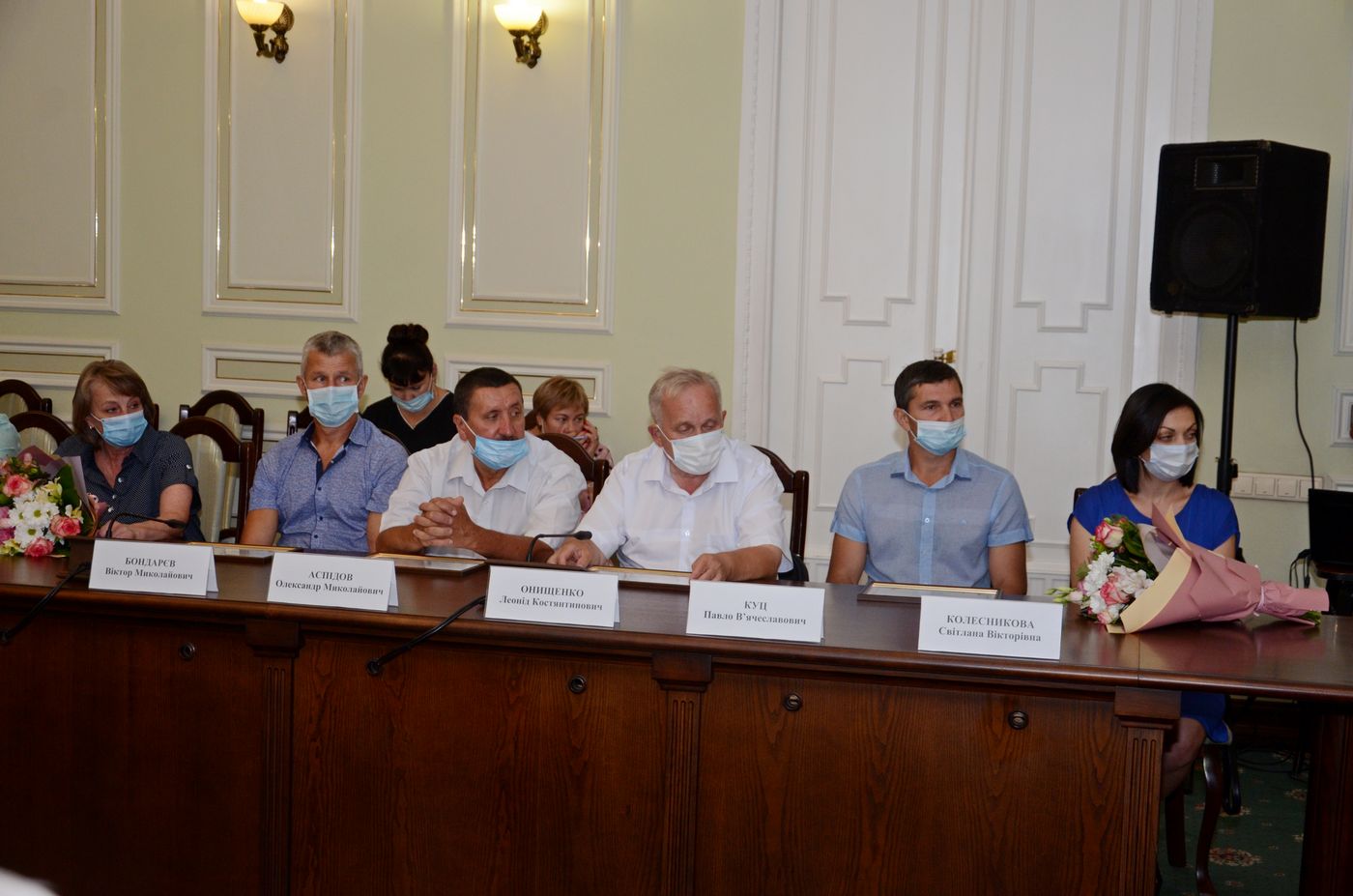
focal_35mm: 51
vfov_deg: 26.4
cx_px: 676
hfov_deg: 39.0
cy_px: 448
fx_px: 1913
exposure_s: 1/250
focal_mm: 34
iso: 800
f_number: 4.2
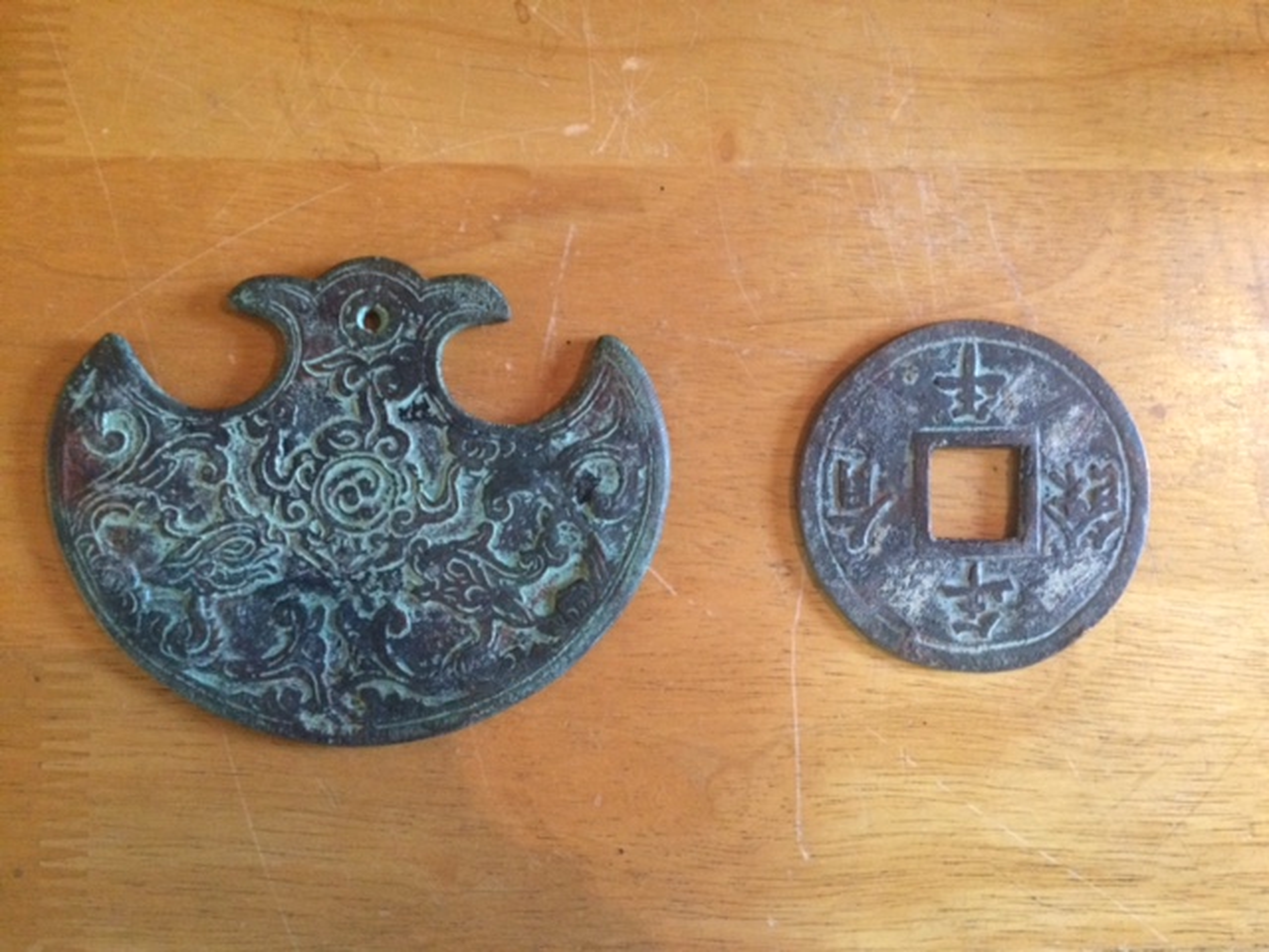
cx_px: 634
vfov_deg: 48.2
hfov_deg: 61.7
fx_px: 1063
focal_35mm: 29
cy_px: 476
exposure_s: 1/24
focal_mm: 4.15
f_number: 2.2
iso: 320
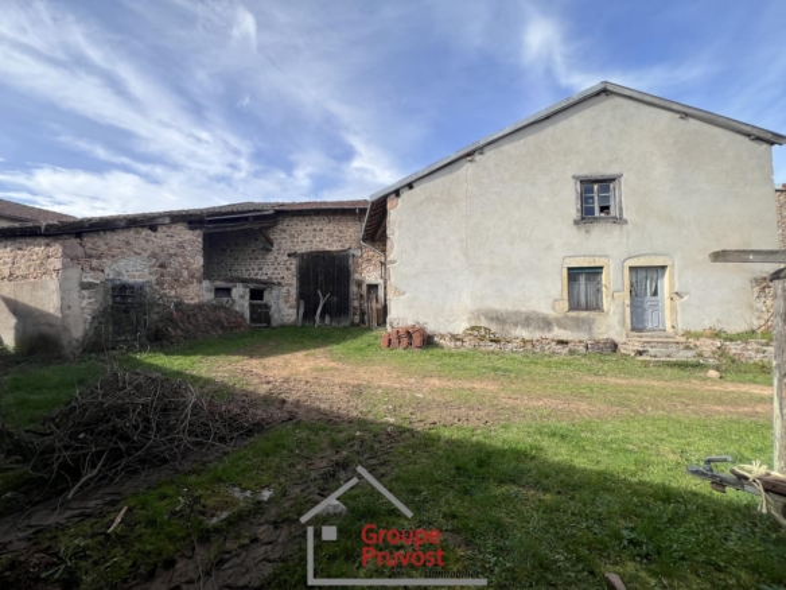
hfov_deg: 106.2
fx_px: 295
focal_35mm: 13
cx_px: 393
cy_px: 295
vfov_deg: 89.9
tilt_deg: +2.4
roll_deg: +1.0
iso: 32
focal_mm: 1.57
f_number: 1.8
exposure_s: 1/1119
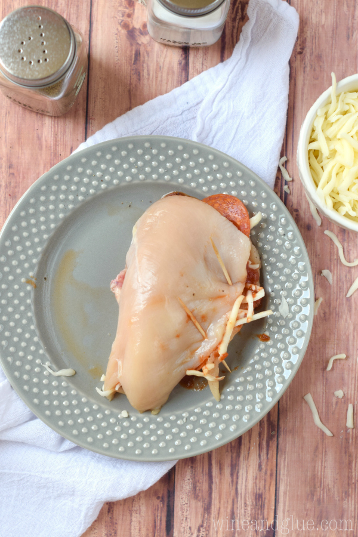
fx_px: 1119
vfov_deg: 27.0
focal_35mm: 75
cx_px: 179
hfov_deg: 18.2
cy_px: 268
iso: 320
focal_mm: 50
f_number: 3.5
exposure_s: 1/1000
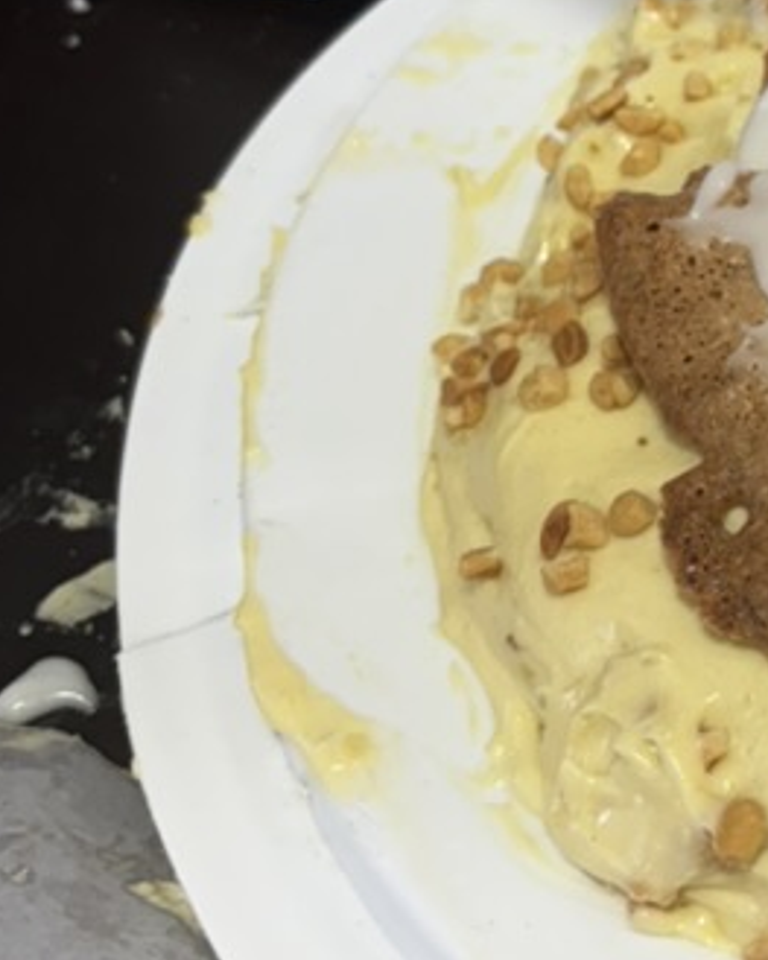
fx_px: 2246
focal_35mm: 79
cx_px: 1101
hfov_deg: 17.7
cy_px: 172
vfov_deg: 23.7
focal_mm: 5.96
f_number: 1.6
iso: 80
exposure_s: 1/100
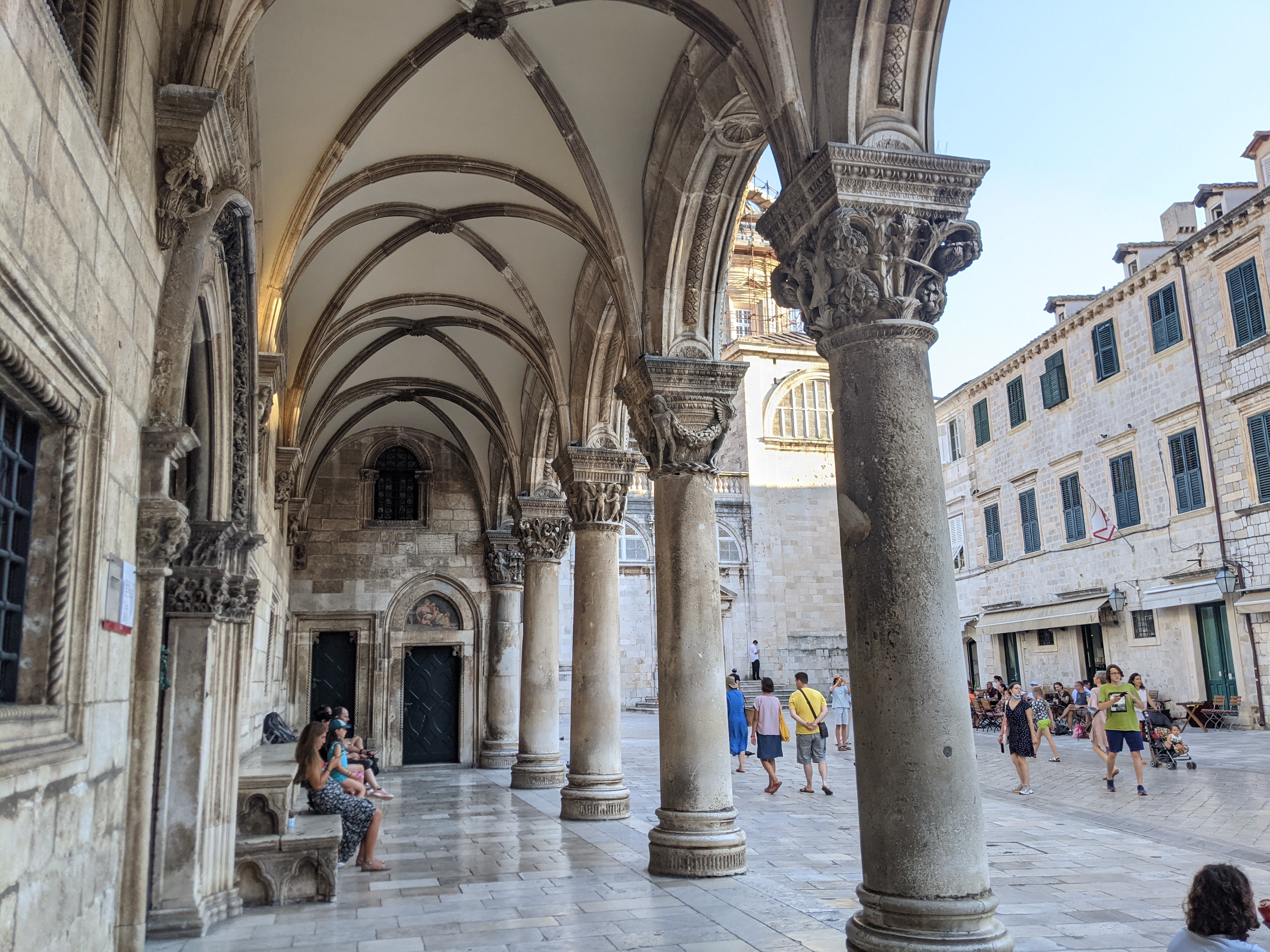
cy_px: 476
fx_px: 991
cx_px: 635
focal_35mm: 27
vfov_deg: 51.4
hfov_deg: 65.3
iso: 50
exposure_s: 1/412
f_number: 1.8
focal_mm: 4.44
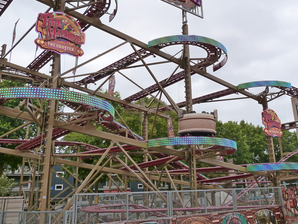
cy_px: 67
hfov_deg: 49.7
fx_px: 319
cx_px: 186
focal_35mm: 37
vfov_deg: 38.0
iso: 160
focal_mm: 4.5
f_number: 5.6
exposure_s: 1/320
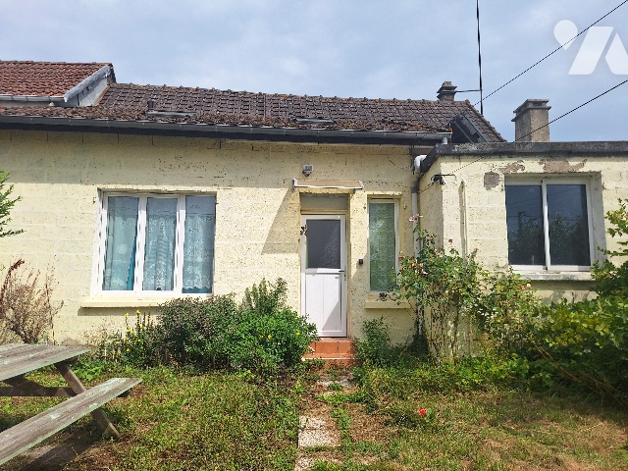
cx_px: 314
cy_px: 236
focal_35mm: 23
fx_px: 417
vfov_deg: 58.9
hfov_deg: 73.9
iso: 40
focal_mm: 5.54
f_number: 1.8
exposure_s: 1/3663
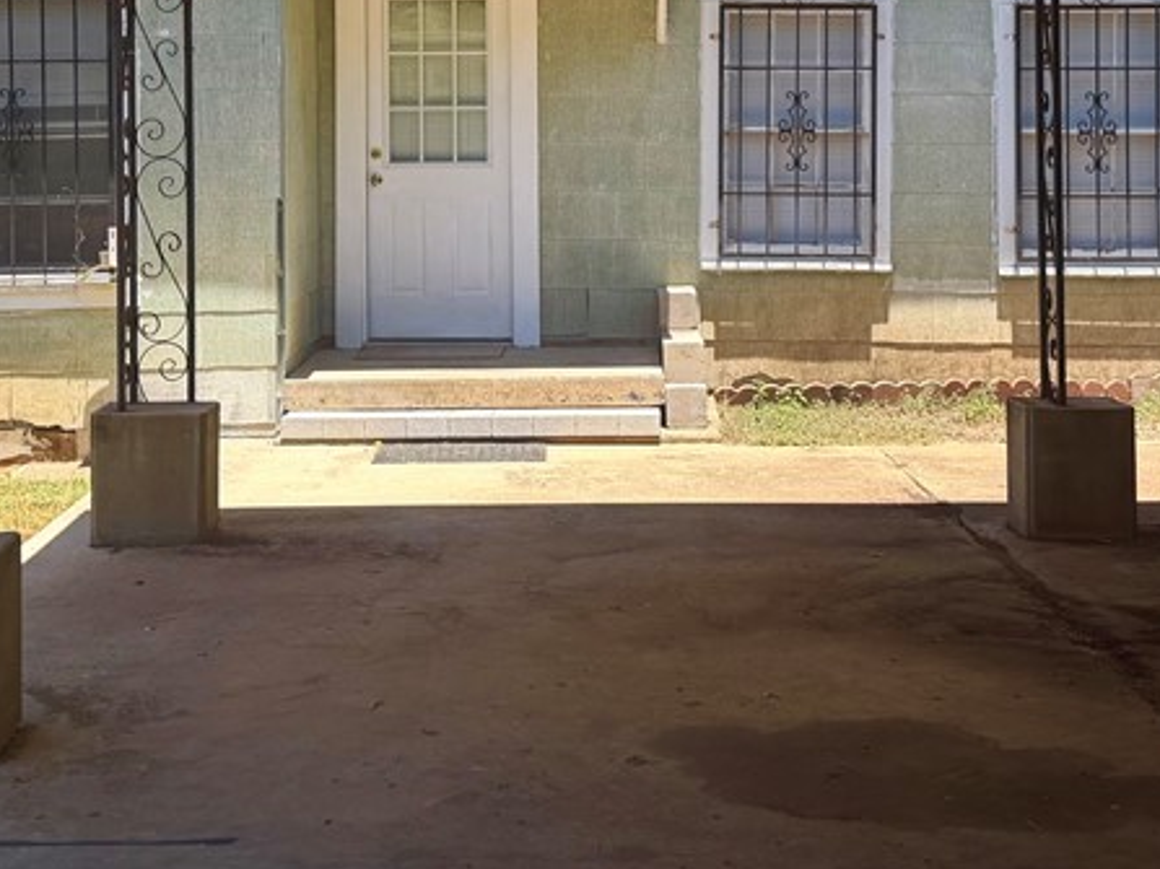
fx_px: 1843
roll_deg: +0.3
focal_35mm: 55
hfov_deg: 34.9
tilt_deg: +0.1
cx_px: 529
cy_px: 132
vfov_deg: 25.9
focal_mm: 6.76
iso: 80
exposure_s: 1/1689
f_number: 1.78
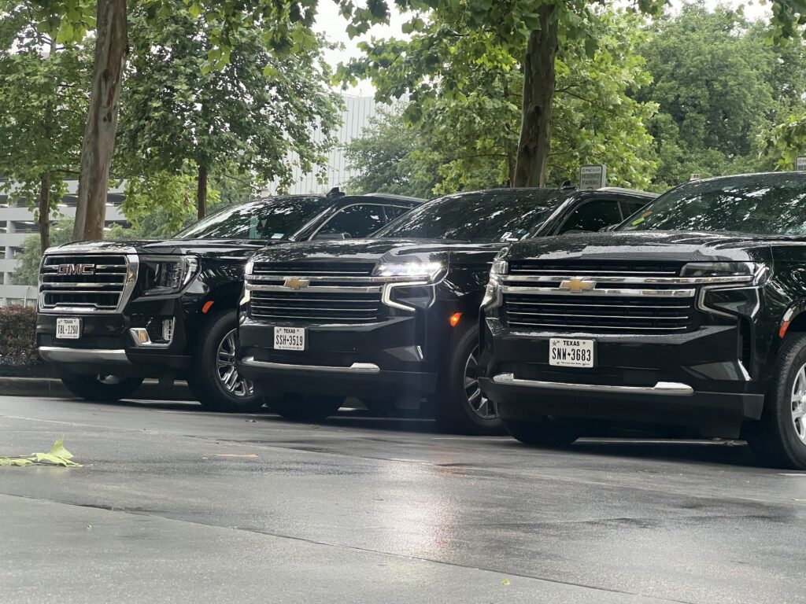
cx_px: 403
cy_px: 302
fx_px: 1793
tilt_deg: +0.3
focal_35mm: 77
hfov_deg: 25.3
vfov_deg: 19.1
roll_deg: -3.5
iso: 400
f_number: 2.8
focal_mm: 9
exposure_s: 1/60
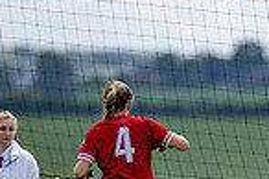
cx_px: 459
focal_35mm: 1783
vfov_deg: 0.8
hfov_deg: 1.2
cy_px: 271
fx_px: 13308
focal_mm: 300
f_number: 2.8
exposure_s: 1/6400
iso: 160
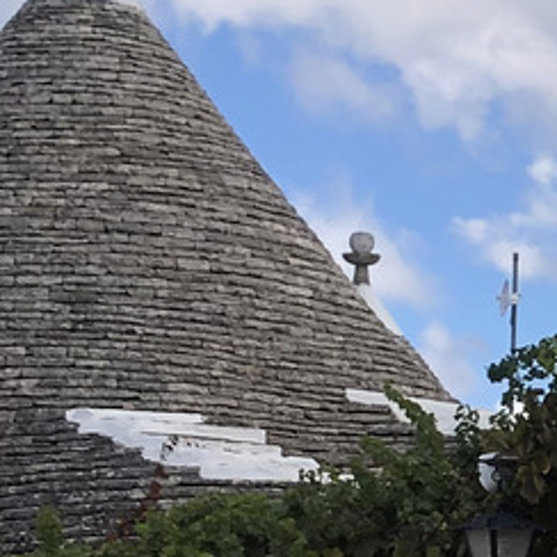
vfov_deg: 10.8
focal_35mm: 162
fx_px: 2949
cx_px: 899
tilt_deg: +5.8
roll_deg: +0.3
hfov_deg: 10.3
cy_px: 454
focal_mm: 4
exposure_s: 1/1675
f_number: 1.8
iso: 20
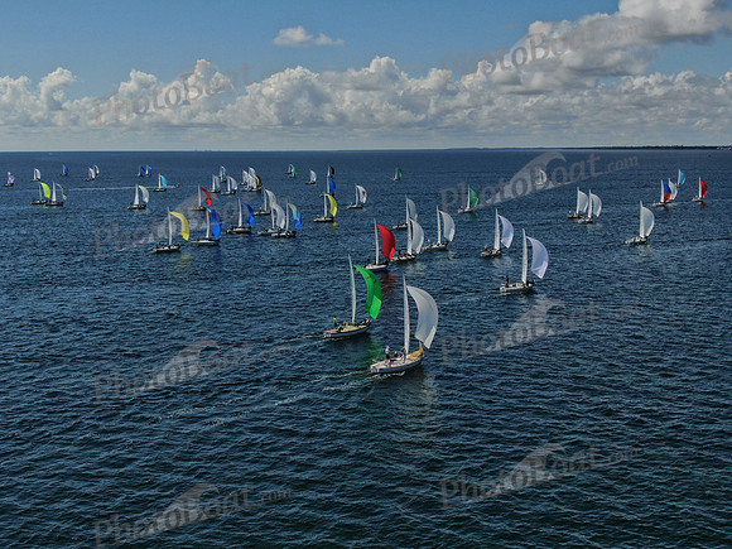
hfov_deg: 39.7
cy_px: 274
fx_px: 1015
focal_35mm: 48
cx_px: 366
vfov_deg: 30.3
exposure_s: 1/2500
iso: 100
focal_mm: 8.6
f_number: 3.8
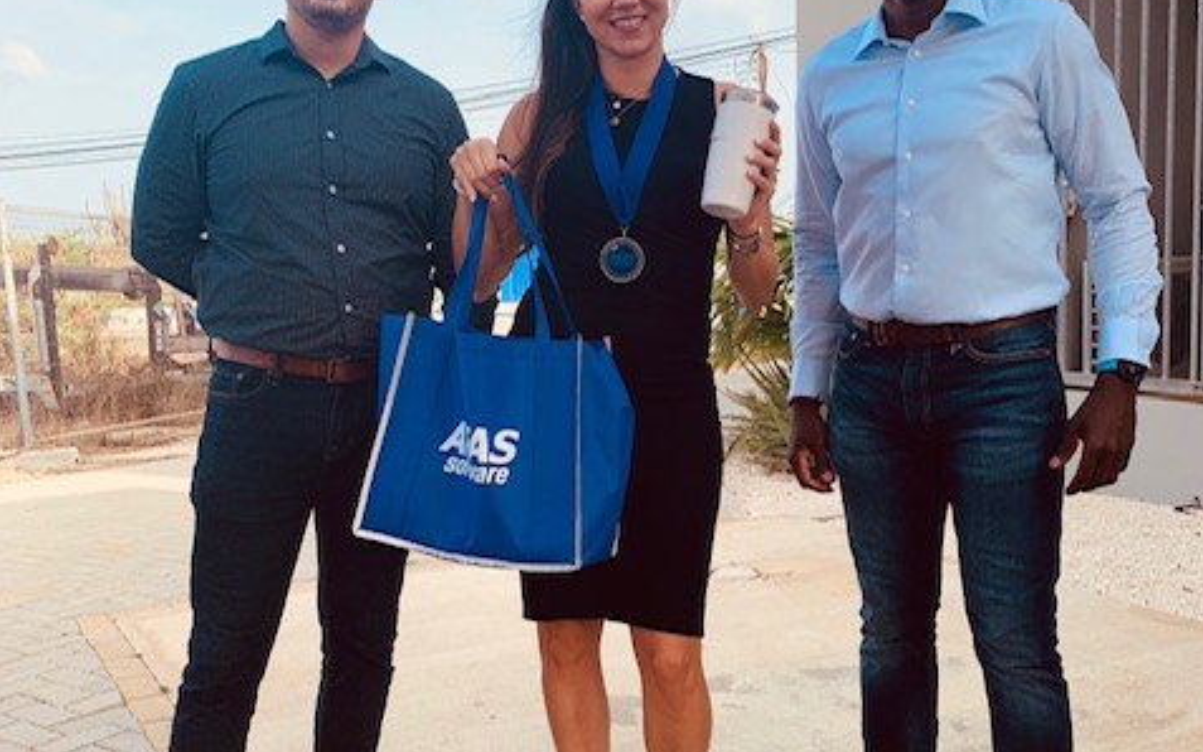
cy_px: 409
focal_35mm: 37
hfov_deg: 52.8
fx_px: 1213
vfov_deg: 34.4
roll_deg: +3.4
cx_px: 603
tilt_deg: -5.3
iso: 25
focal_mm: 4.25
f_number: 1.8
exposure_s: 1/936
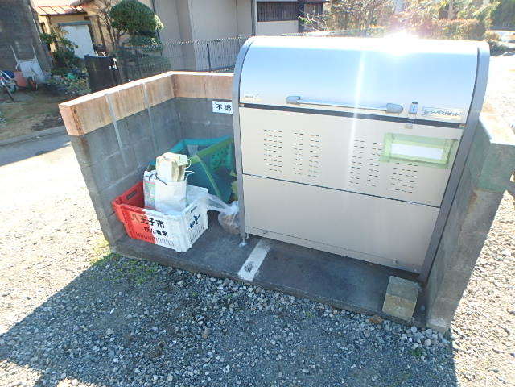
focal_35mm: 21
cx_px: 258
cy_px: 194
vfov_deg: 63.4
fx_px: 312
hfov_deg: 79.0
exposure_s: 1/250
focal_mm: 3.7
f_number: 3.5
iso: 250
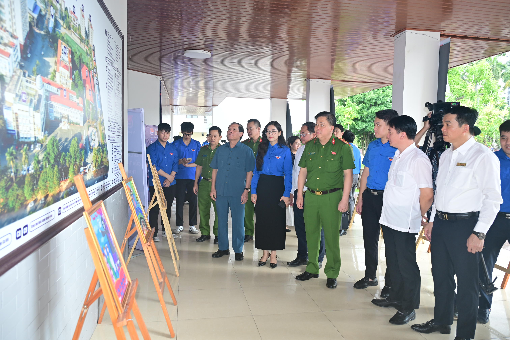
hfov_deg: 68.4
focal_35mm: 26
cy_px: 170
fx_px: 375
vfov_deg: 48.7
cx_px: 255
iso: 640
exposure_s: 1/160
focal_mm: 26.5
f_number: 4
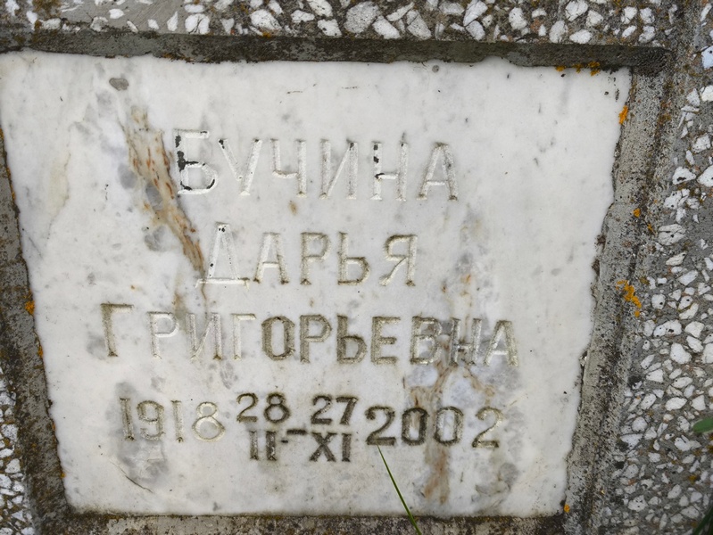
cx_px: 356
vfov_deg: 29.1
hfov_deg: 38.2
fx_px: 1030
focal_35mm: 50
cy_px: 268
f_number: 1.7
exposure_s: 1/120
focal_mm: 4.71
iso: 64
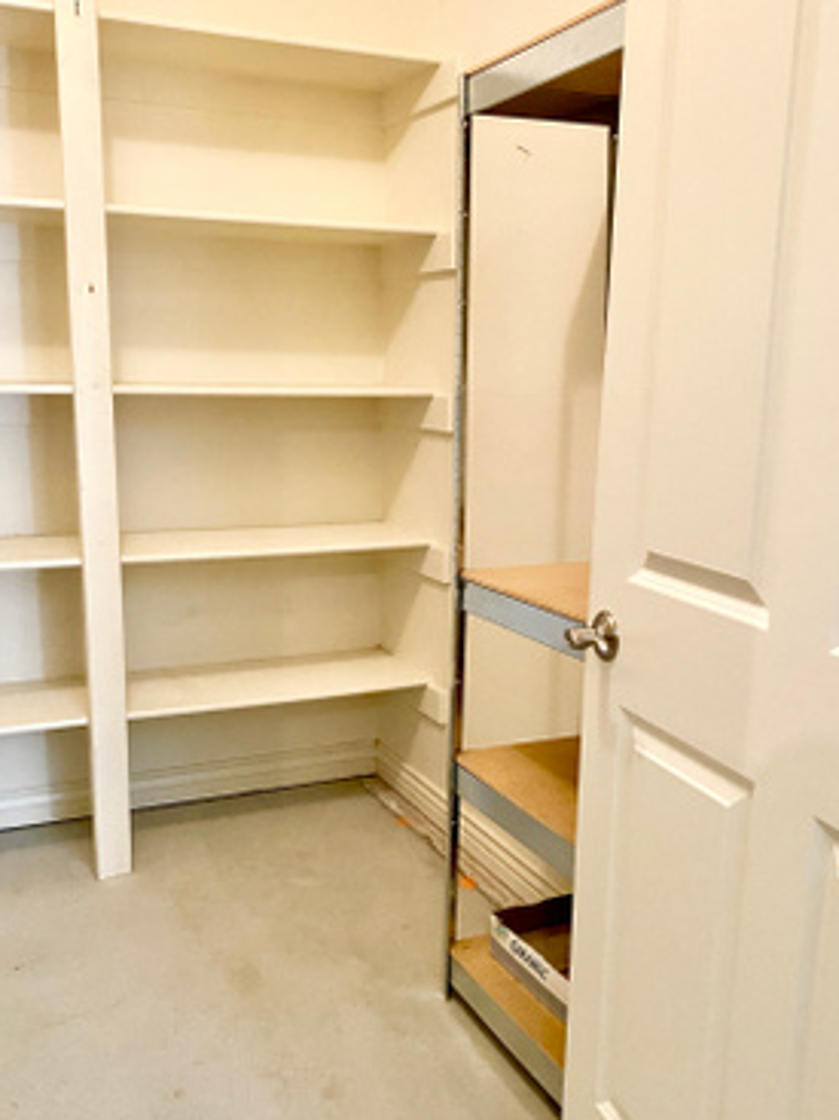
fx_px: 1099
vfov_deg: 53.9
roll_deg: -1.5
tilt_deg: -11.1
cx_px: 394
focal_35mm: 34
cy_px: 613
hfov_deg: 41.8
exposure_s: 1/60
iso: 500
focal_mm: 4.25
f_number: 1.8
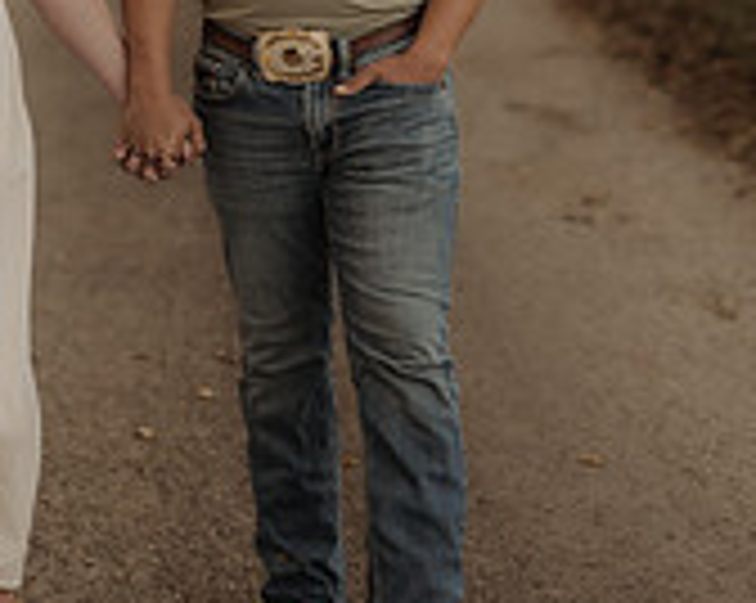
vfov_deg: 9.4
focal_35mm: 162
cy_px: -81
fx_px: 3620
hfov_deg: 11.8
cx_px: 9
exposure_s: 1/640
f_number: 2.2
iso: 160
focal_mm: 50
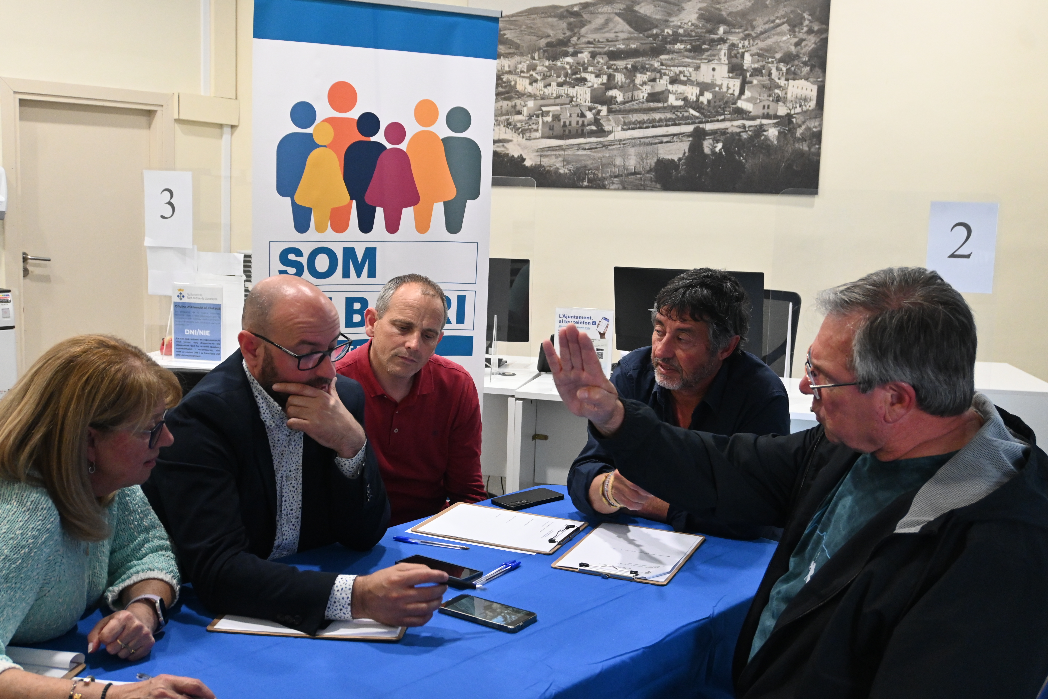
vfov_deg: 35.5
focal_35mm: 38
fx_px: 1092
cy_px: 350
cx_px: 524
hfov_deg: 51.3
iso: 2200
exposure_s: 1/125
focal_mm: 25
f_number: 4.2
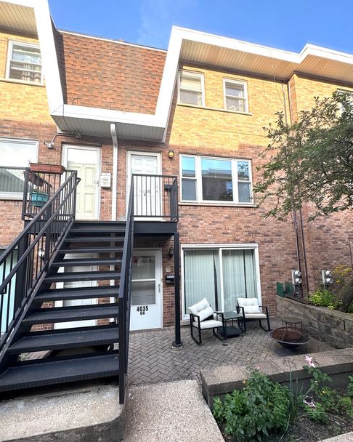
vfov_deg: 96.8
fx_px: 196
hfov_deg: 84.0
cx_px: 181
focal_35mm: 15
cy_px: 229
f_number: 2.2
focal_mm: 2.22
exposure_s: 1/262
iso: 40
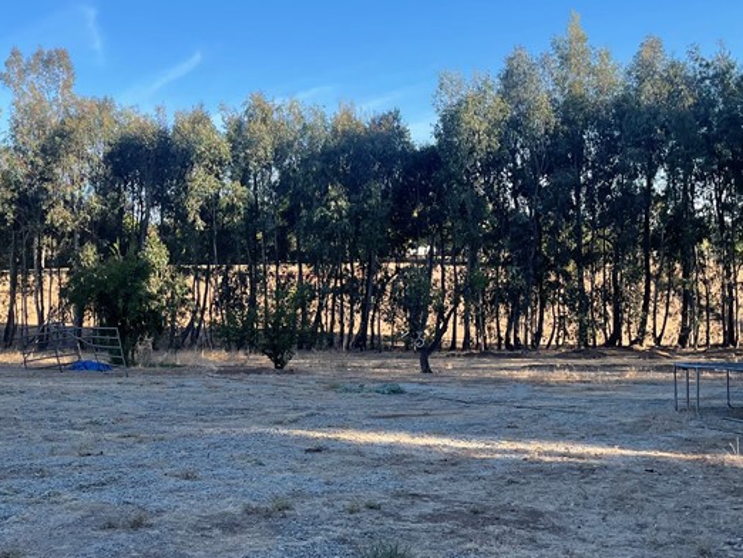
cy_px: 316
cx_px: 202
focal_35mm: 51
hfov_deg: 36.7
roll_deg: +2.7
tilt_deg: -3.6
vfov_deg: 28.6
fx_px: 1095
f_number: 1.6
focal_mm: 4.2
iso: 32
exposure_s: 1/1208
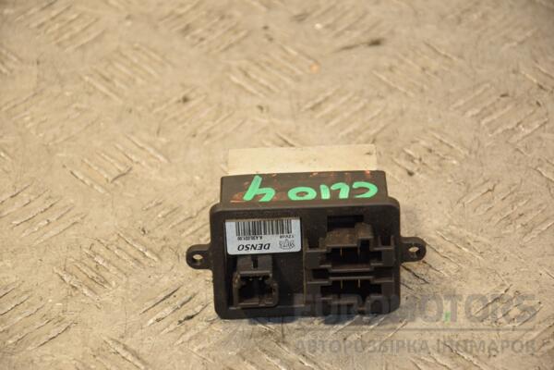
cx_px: 277
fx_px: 2424
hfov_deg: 13.0
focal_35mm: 158
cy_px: 185
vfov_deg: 8.7
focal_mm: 105
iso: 800
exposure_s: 1/125
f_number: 5.6
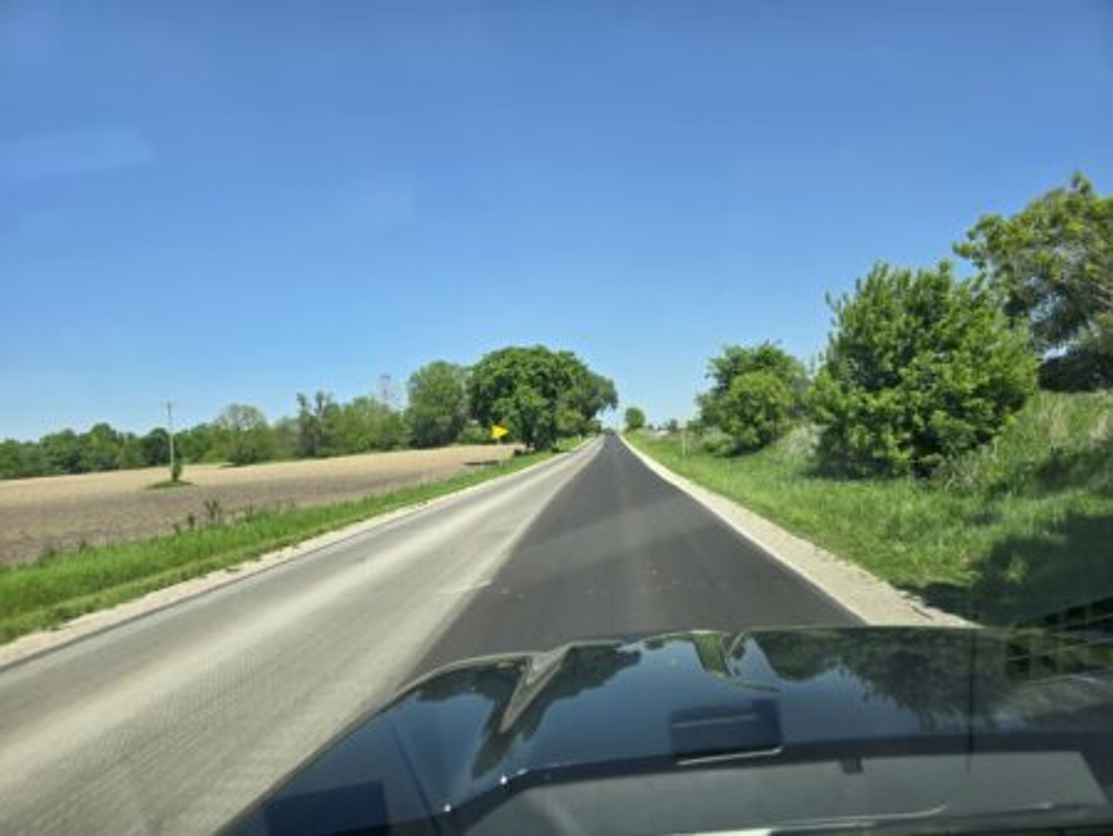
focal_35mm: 23
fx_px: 740
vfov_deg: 58.9
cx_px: 556
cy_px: 418
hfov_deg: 73.9
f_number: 1.7
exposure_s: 1/488
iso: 12
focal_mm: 6.3
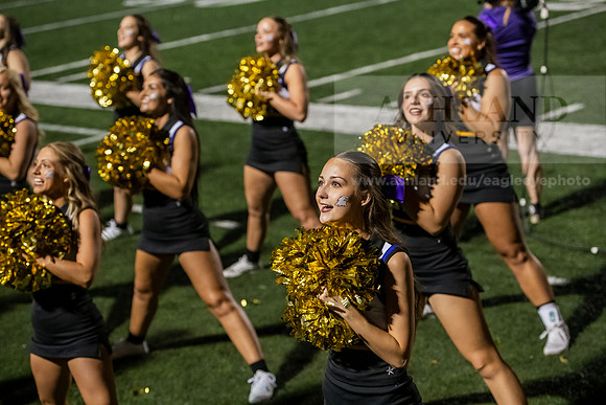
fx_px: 1515
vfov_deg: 15.2
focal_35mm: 90
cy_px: 202
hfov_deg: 22.6
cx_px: 303
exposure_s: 1/500
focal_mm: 90
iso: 4000
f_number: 3.5
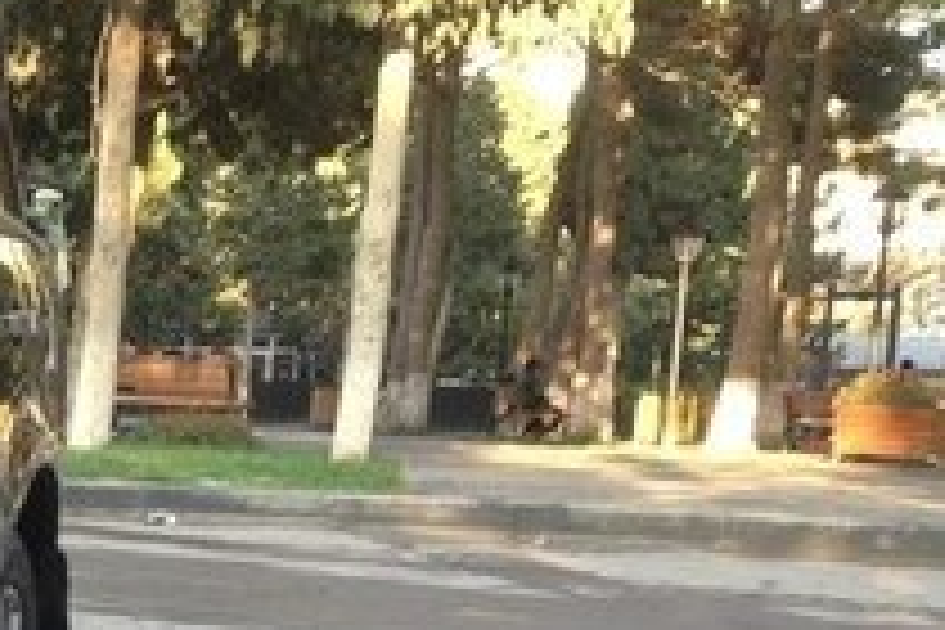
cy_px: 758
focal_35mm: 108
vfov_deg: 12.4
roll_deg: -0.6
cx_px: -536
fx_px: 2835
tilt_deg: -9.5
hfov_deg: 16.9
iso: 80
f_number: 2.4
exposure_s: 1/120
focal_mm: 4.12
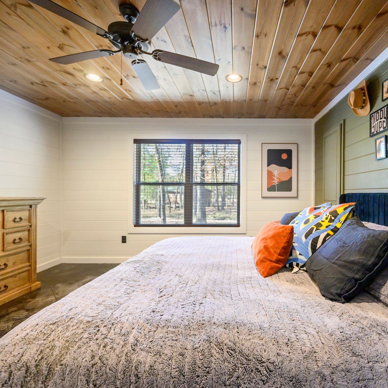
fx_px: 228
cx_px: 238
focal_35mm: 18
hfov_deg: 79.5
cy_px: 194
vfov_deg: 80.7
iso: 500
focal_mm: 14
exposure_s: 1/80
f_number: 4
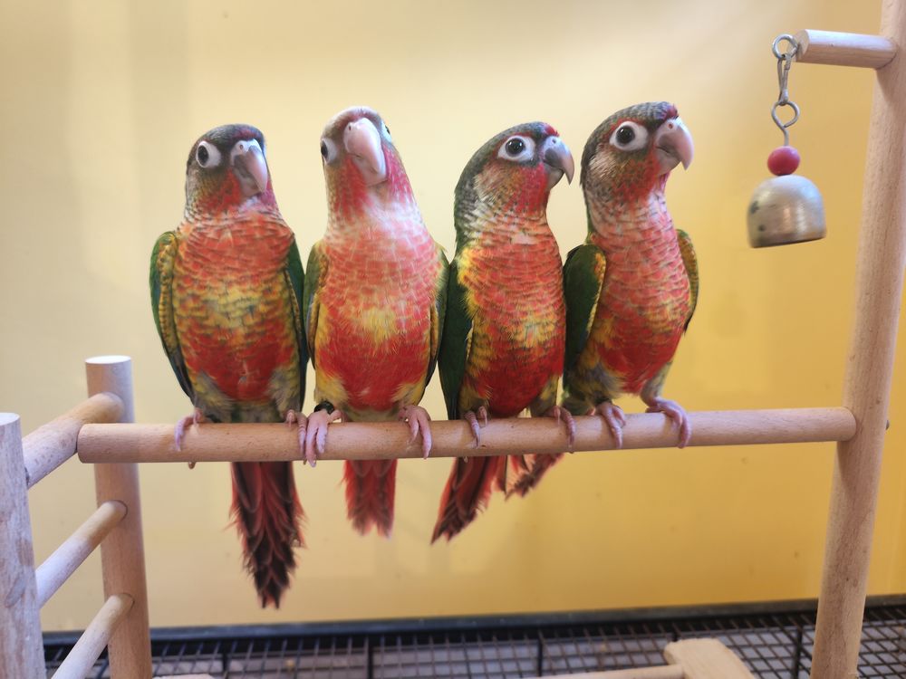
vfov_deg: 56.8
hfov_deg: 71.6
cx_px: 453
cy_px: 340
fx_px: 628
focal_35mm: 24
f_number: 1.9
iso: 594
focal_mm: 6.92
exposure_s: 1/40
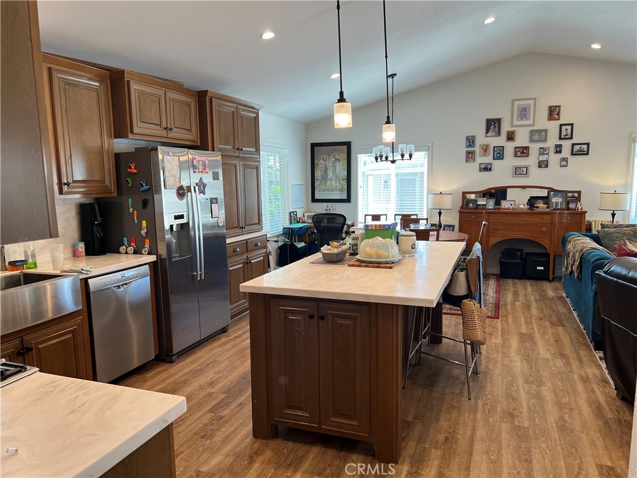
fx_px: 478
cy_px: 239
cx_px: 318
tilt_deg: -8.2
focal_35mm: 26
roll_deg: +0.5
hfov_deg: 67.3
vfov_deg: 53.1
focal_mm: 5.7
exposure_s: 1/120
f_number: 1.5
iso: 100
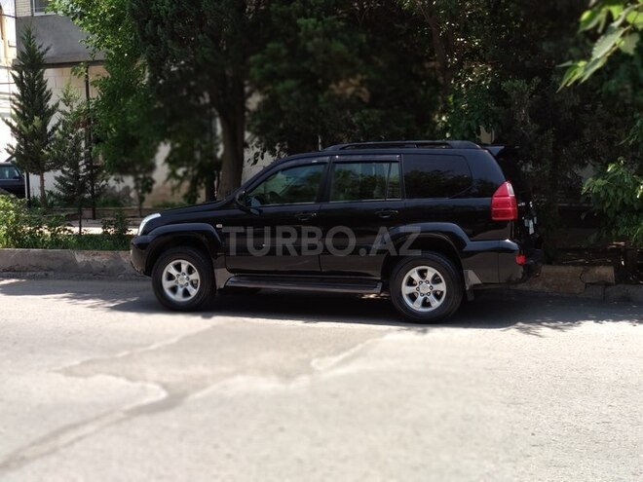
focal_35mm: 52
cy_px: 241
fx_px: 966
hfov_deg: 36.8
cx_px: 322
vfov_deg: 28.0
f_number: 2.6
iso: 100
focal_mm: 5.99
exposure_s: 1/246
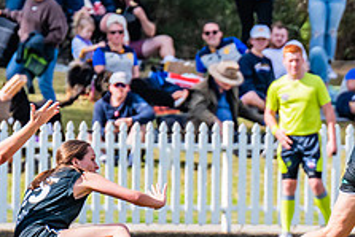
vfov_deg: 1.0
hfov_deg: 1.5
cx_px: 455
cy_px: 228
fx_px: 13952
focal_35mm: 1414
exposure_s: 1/1250
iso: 800
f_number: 10
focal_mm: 420
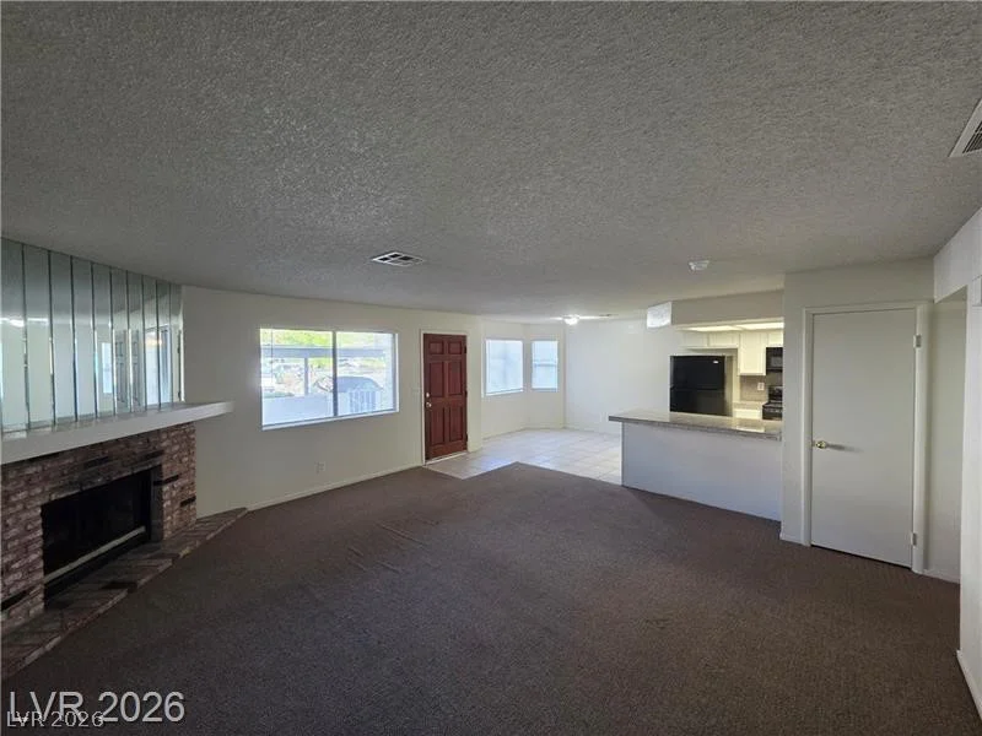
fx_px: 369
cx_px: 491
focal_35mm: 13
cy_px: 368
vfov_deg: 89.9
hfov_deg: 106.2
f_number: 1.9
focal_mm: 2.2
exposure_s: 1/60
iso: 250
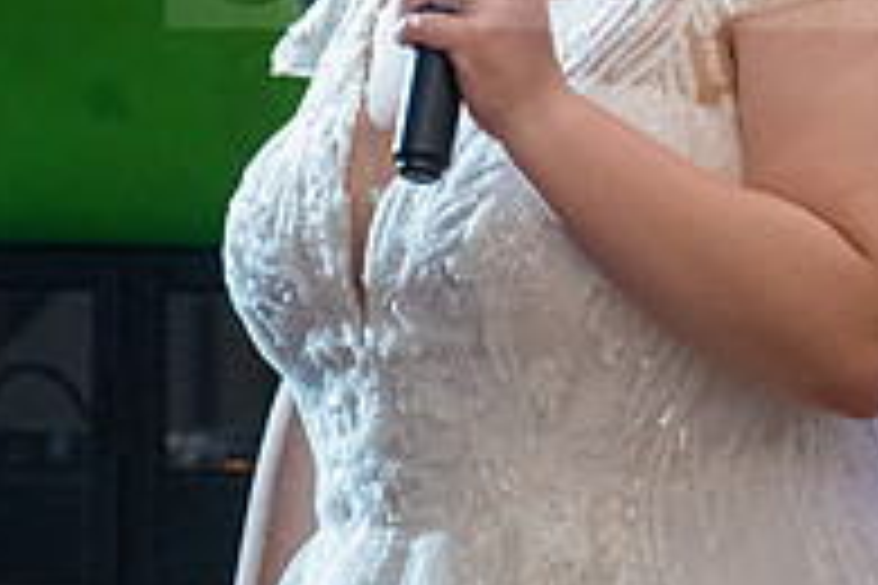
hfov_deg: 3.5
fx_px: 14486
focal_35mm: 594
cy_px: -79
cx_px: 558
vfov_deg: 2.3
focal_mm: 200
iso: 2000
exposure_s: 1/125
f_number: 2.8
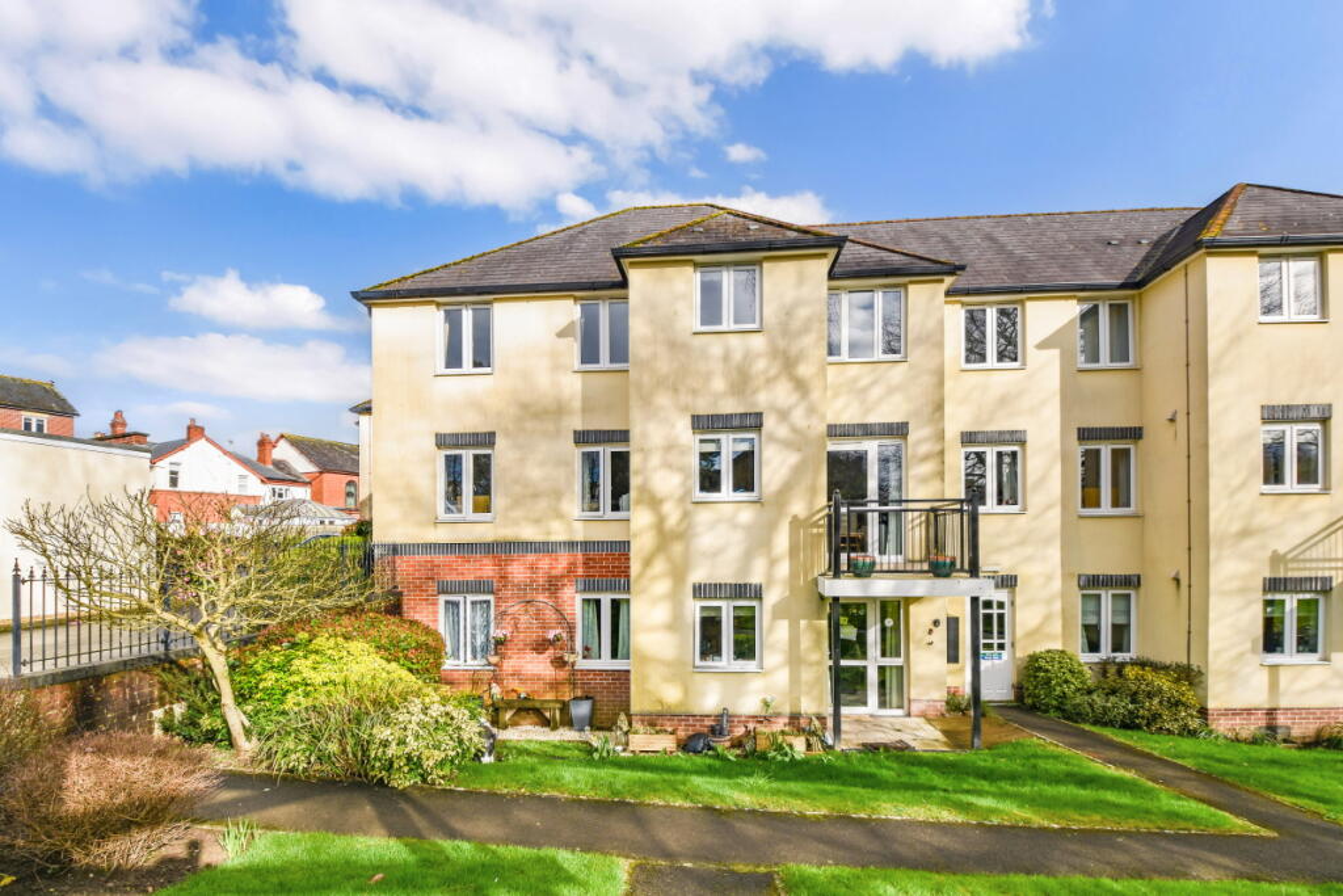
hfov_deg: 100.4
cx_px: 672
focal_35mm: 15
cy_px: 448
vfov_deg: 77.3
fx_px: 560
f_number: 9
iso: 100
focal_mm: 10
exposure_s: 1/320
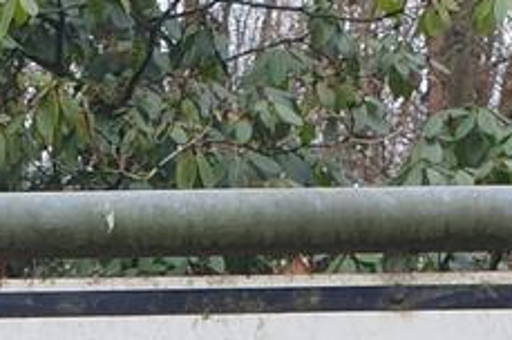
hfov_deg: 14.0
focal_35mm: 142
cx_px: -118
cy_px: 863
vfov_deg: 8.6
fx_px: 2017
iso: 50
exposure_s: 1/100
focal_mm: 4.3
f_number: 2.4
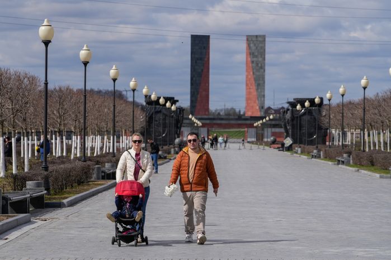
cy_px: 130
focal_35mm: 132
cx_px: 196
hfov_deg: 15.5
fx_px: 1434
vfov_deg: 10.4
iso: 250
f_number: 6.3
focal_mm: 132
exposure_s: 1/1600
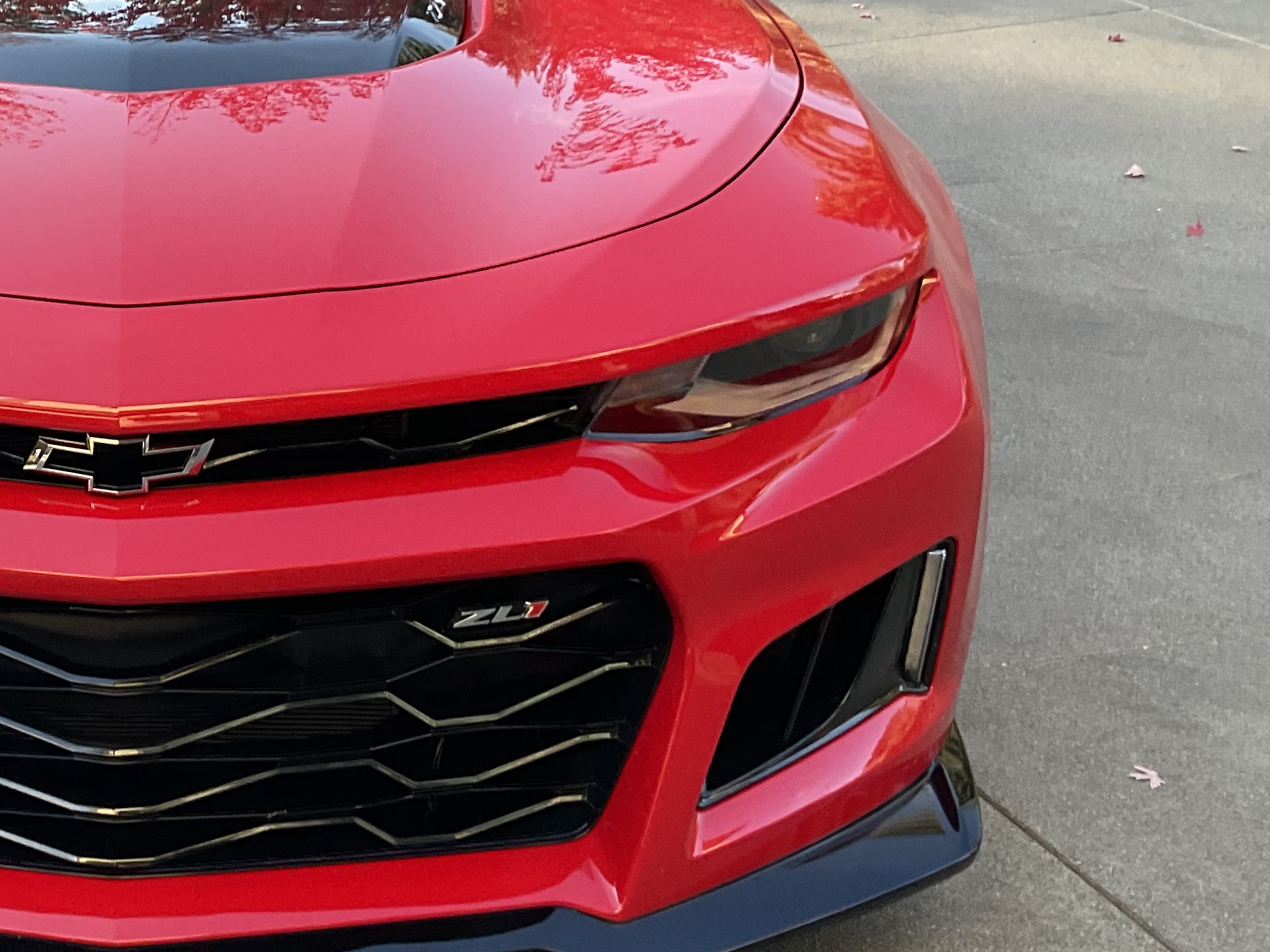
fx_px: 2274
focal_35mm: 62
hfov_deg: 29.8
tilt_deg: -20.4
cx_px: 106
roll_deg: -1.2
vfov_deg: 23.5
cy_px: 294
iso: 32
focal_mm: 3
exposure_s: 1/122
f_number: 1.8
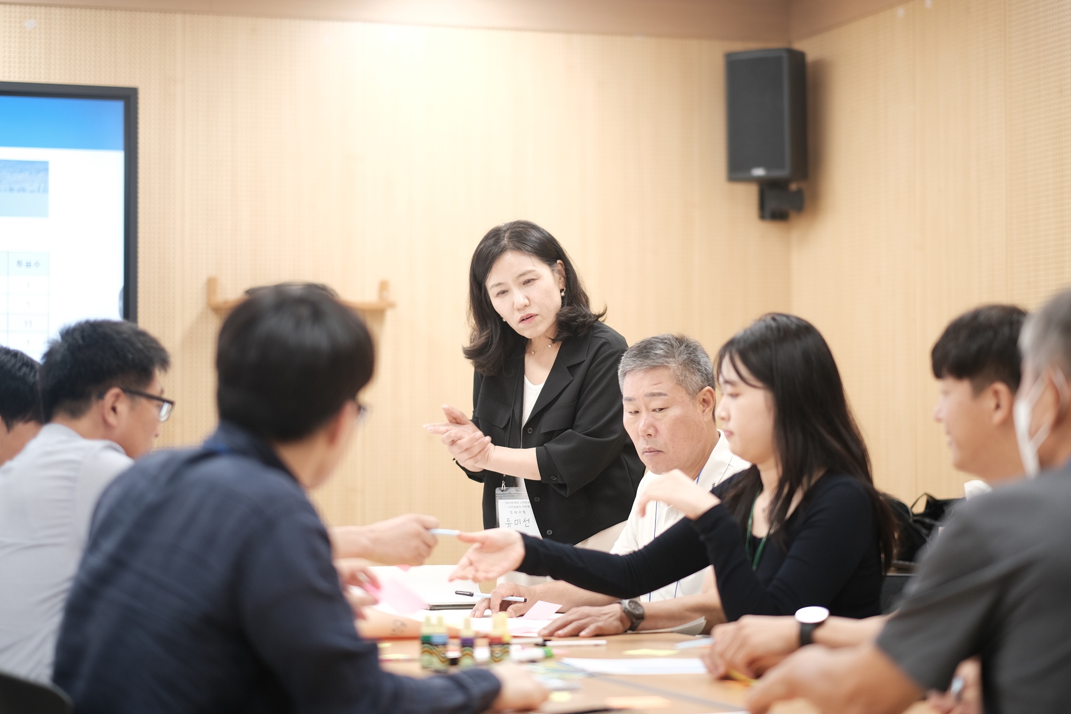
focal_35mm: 84
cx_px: 536
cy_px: 357
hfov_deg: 24.2
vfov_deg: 16.3
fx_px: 2499
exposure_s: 1/200
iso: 250
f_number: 1.2
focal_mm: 56
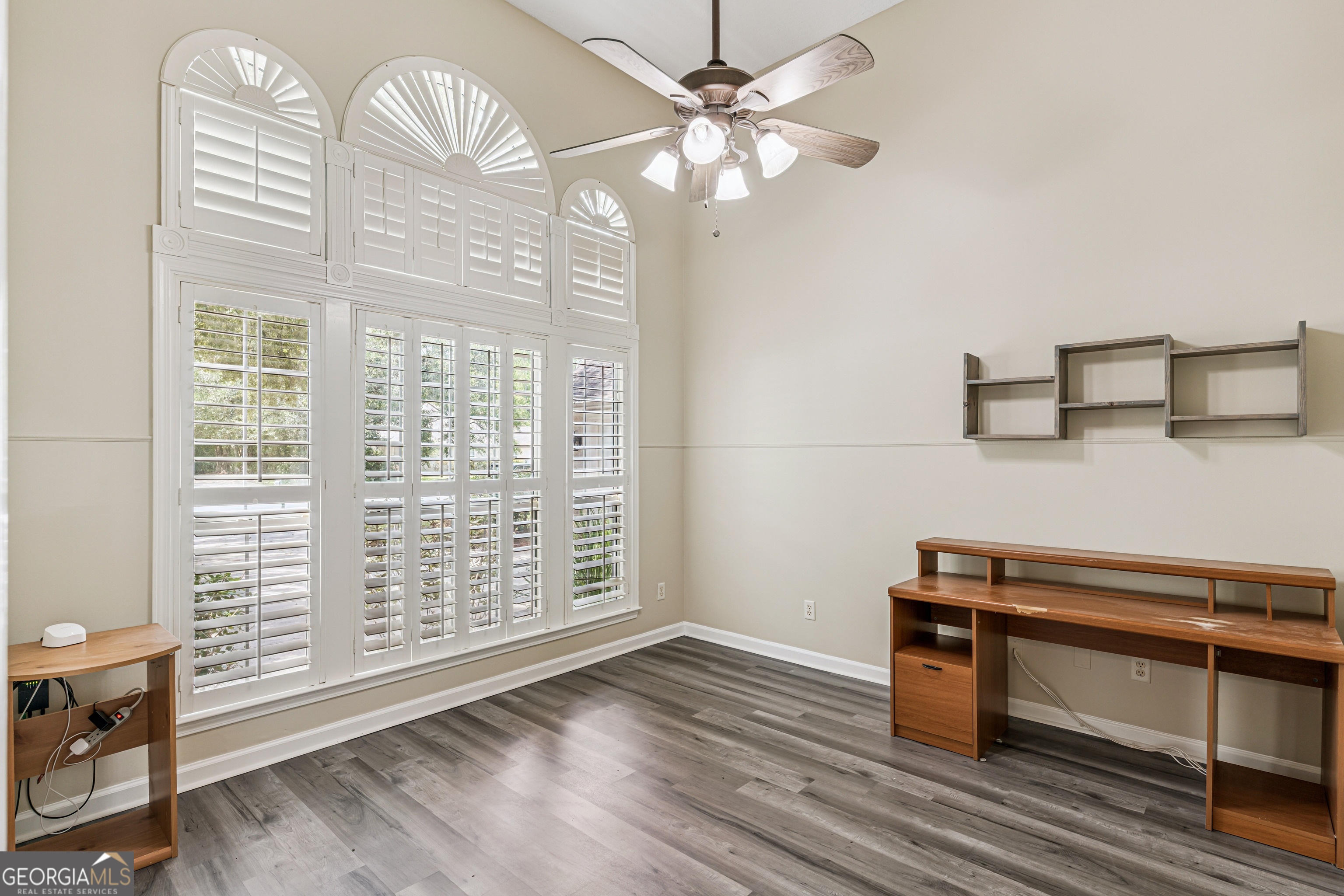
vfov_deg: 70.5
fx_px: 635
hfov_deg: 93.3
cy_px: 448
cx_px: 672
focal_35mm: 17
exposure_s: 1/20
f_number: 8
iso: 250
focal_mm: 17
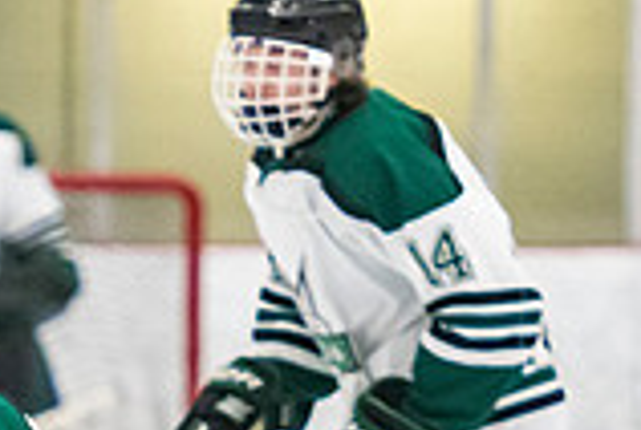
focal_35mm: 1092
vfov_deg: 1.3
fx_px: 19480
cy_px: 806
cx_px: 63
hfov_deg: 1.9
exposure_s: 1/640
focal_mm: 145
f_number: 3.2
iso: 2000
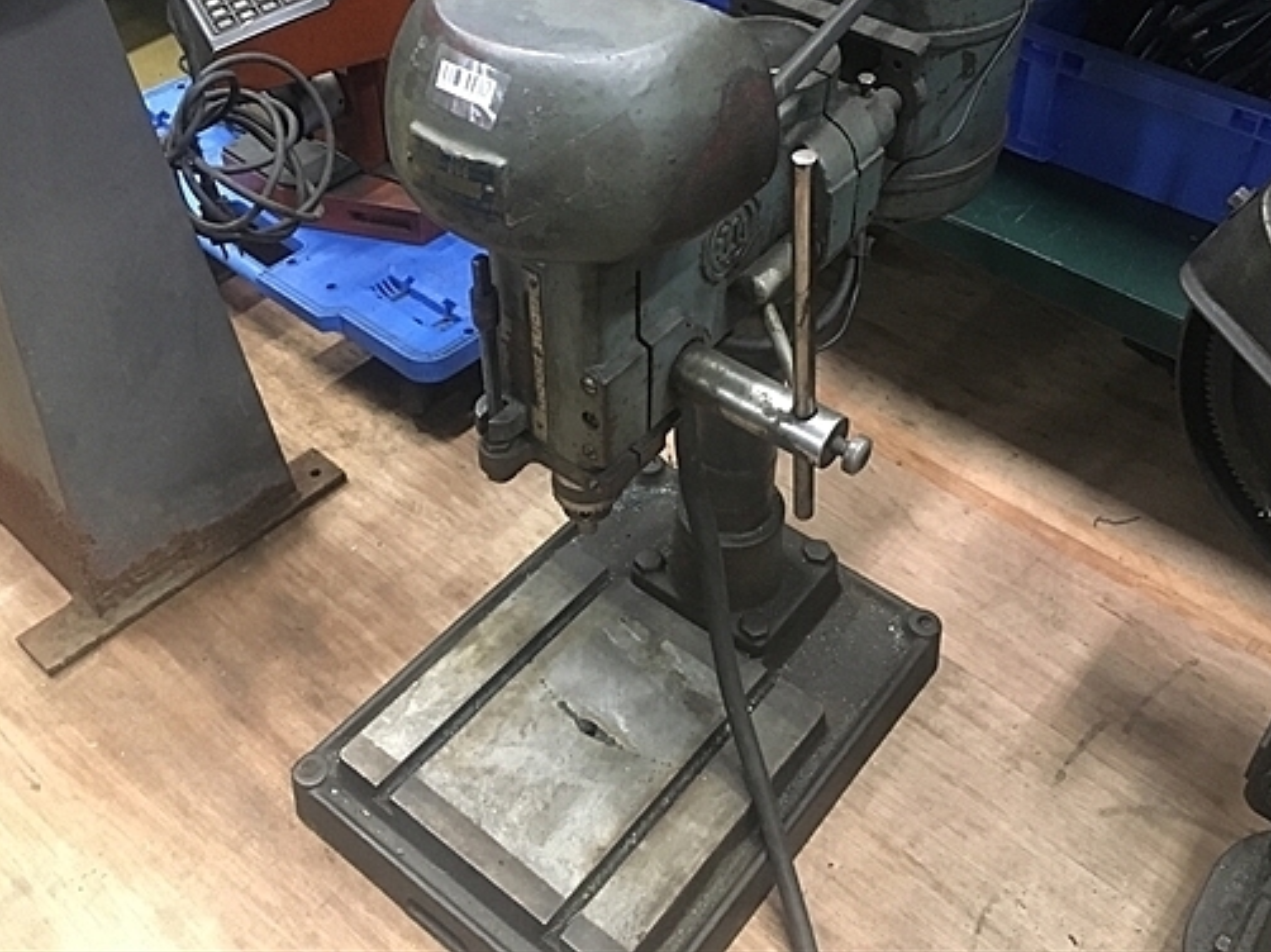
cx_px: 646
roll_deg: -1.2
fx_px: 1358
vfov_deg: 38.3
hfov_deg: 50.2
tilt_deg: -41.2
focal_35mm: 37
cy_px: 347
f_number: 2.2
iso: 320
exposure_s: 1/15
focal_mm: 4.15
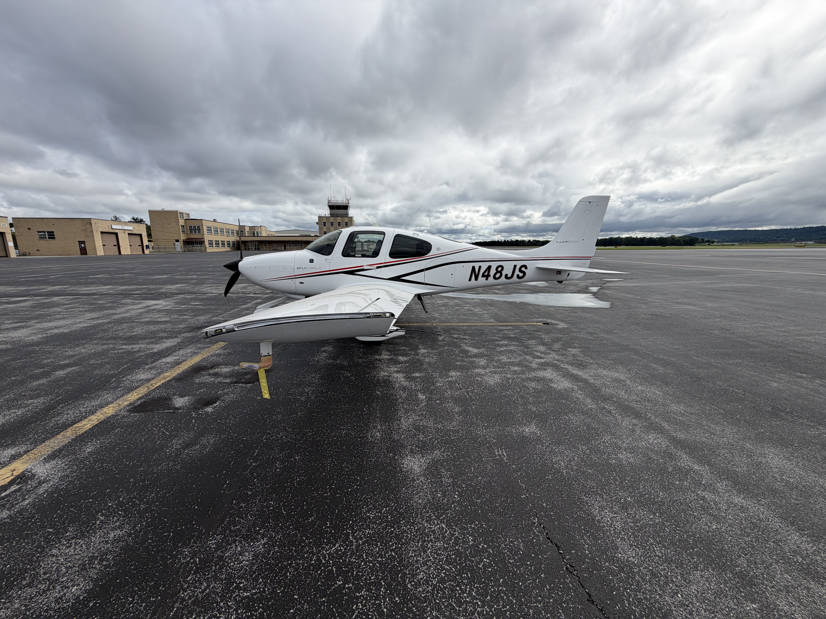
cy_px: 310
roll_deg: +1.6
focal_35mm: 14
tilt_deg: -10.4
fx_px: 334
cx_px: 413
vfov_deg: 85.7
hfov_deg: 102.1
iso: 20
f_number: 2.2
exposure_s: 1/1145
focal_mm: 2.22
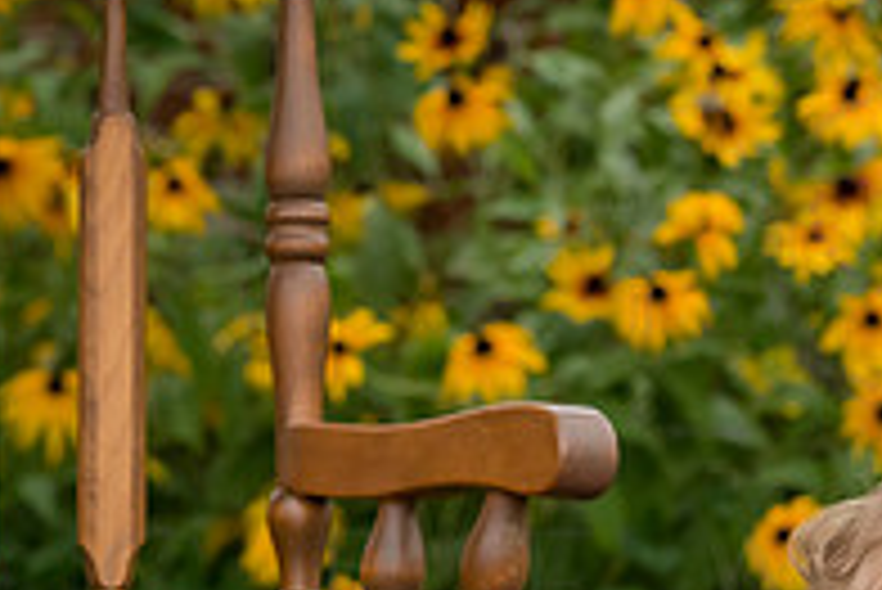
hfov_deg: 6.4
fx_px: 7895
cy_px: 801
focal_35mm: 322
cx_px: 931
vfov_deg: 4.3
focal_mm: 105
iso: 500
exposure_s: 1/320
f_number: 9
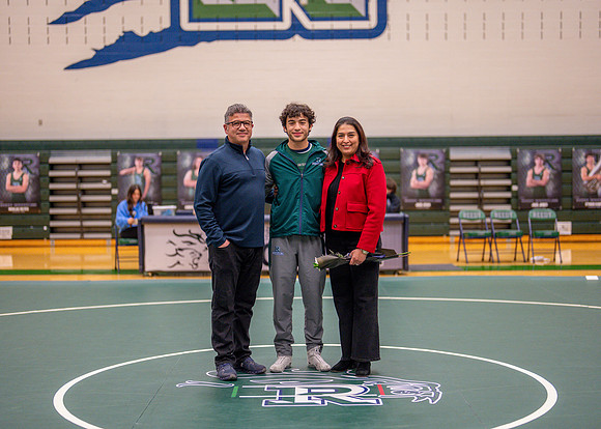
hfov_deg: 33.4
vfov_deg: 24.2
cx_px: 297
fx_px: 1000
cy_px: 220
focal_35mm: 59
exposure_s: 1/800
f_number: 1.2
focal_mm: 50
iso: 1000
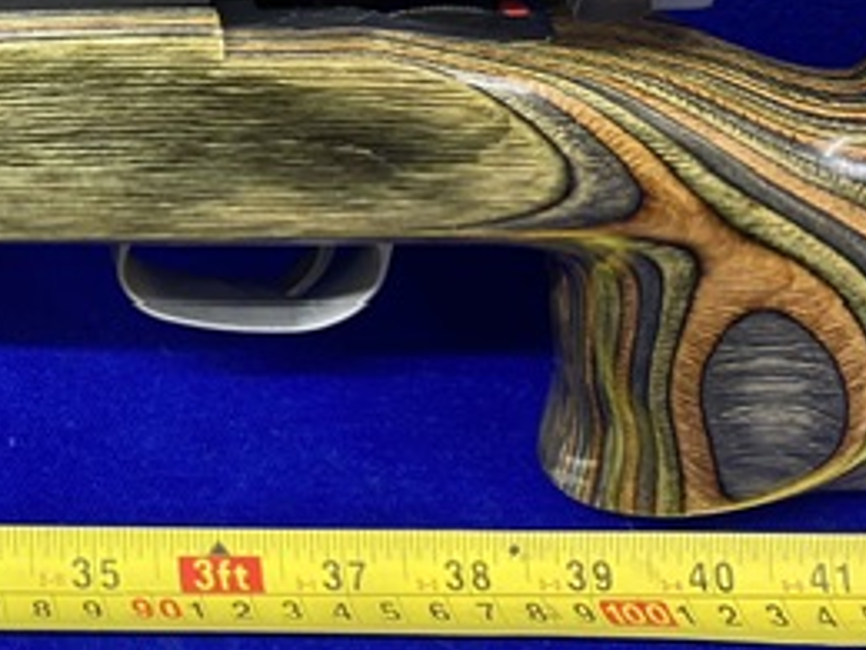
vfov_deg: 22.7
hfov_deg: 27.2
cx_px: -130
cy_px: 170
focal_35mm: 64
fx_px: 1601
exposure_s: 1/60
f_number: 1.8
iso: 160
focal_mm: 4.25
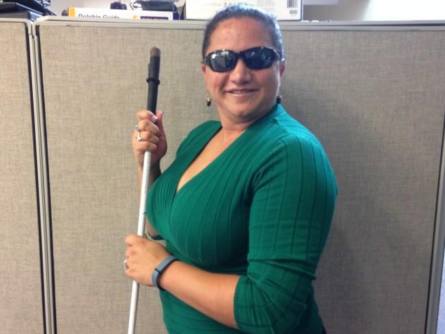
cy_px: 176
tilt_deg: -10.6
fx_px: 450
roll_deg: +0.0
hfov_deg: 52.6
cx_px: 220
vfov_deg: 40.7
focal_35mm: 35
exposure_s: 1/20
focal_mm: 4.12
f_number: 2.4
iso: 200
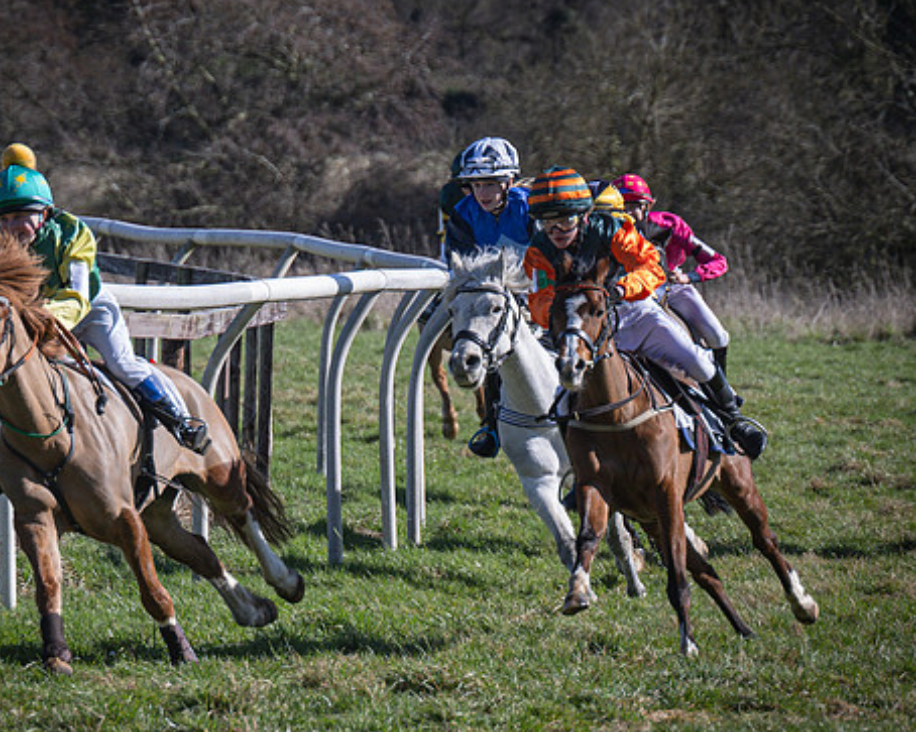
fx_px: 11817
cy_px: 354
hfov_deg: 4.4
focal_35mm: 436
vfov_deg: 3.5
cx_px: 7
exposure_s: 1/1000
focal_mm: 140
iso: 125
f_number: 4
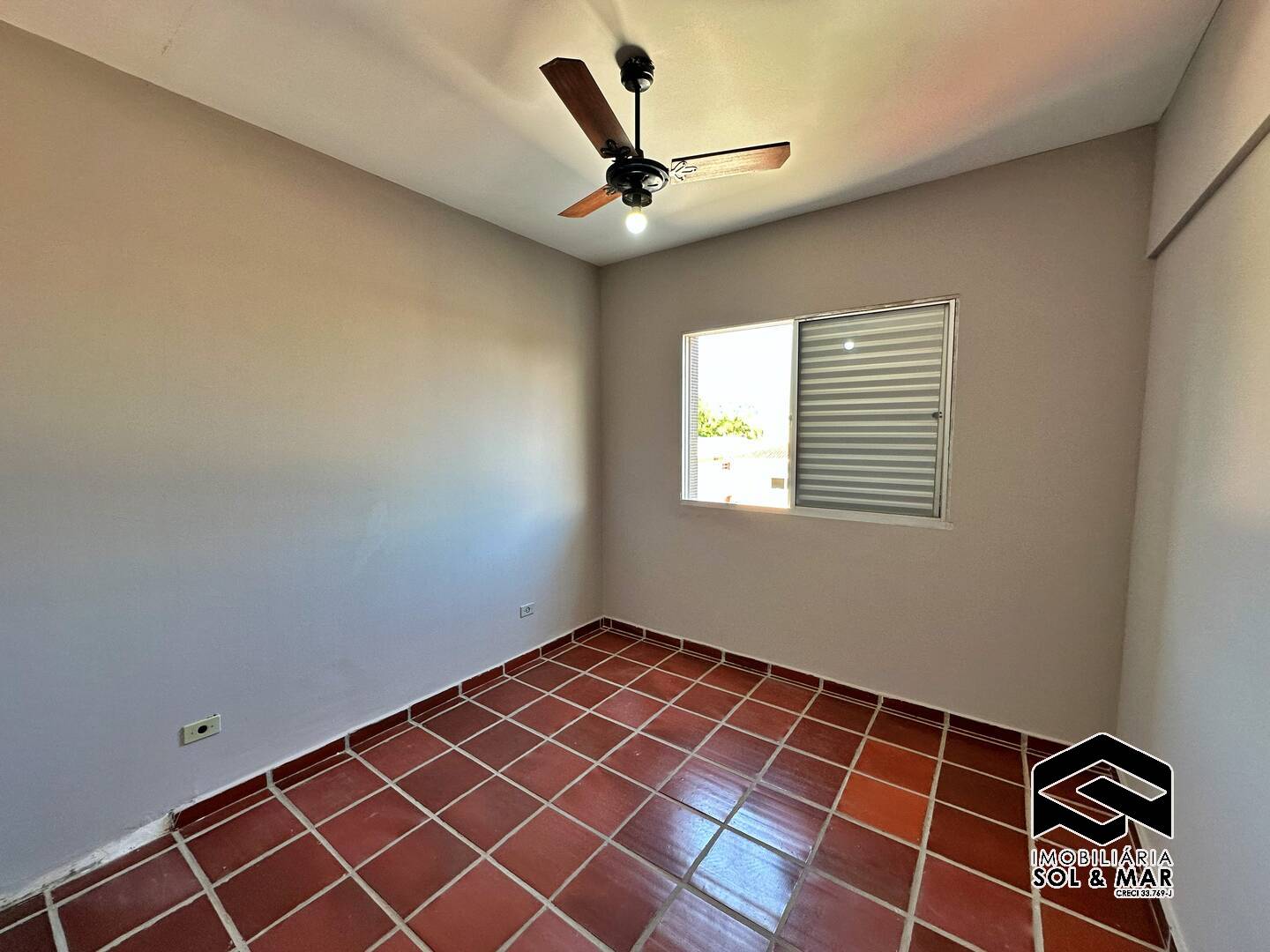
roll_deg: -0.2
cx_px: 635
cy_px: 476
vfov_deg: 85.7
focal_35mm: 14
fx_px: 514
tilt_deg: -4.9
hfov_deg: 102.1
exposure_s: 1/120
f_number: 2.2
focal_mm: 2.22
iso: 125
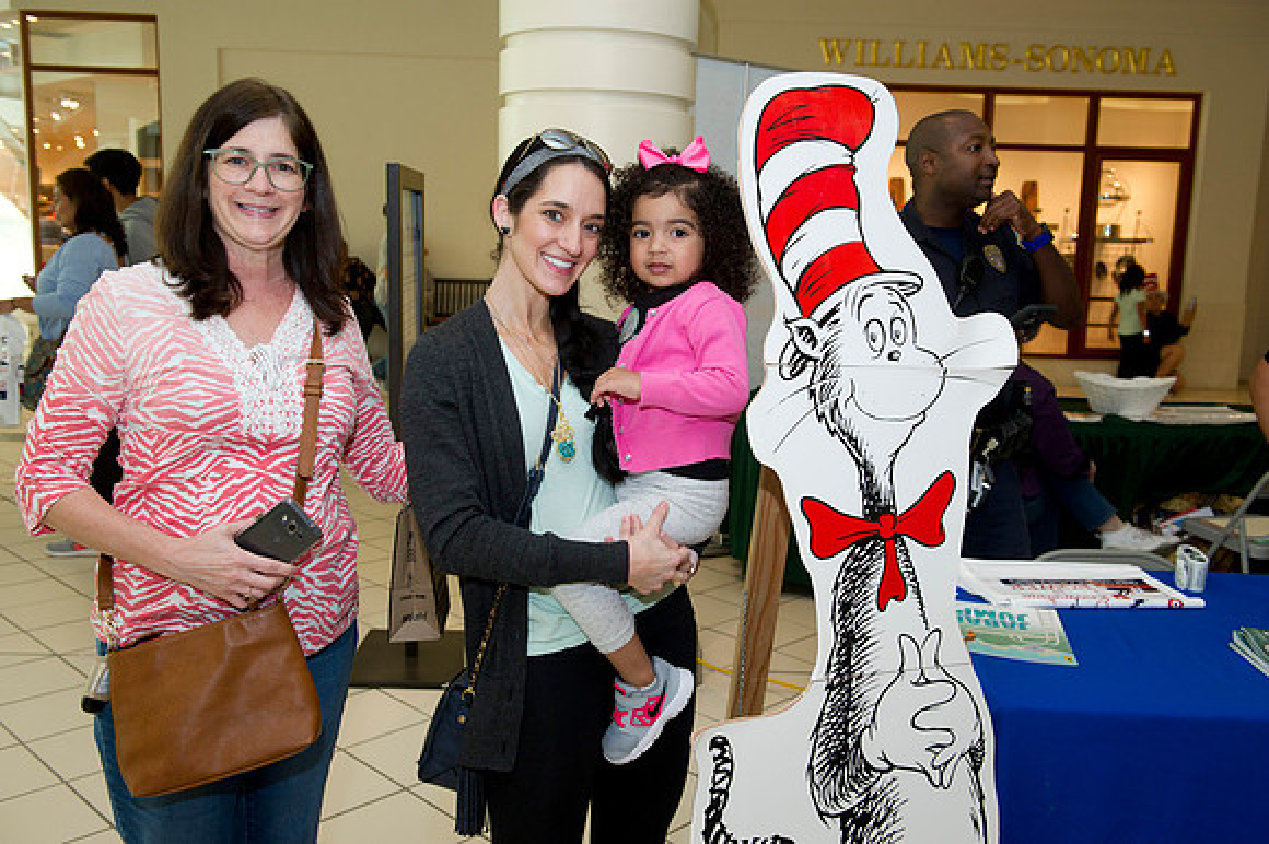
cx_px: 634
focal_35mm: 32
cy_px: 422
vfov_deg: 41.1
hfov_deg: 58.7
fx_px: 1127
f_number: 5.6
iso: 1250
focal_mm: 32
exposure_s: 1/250
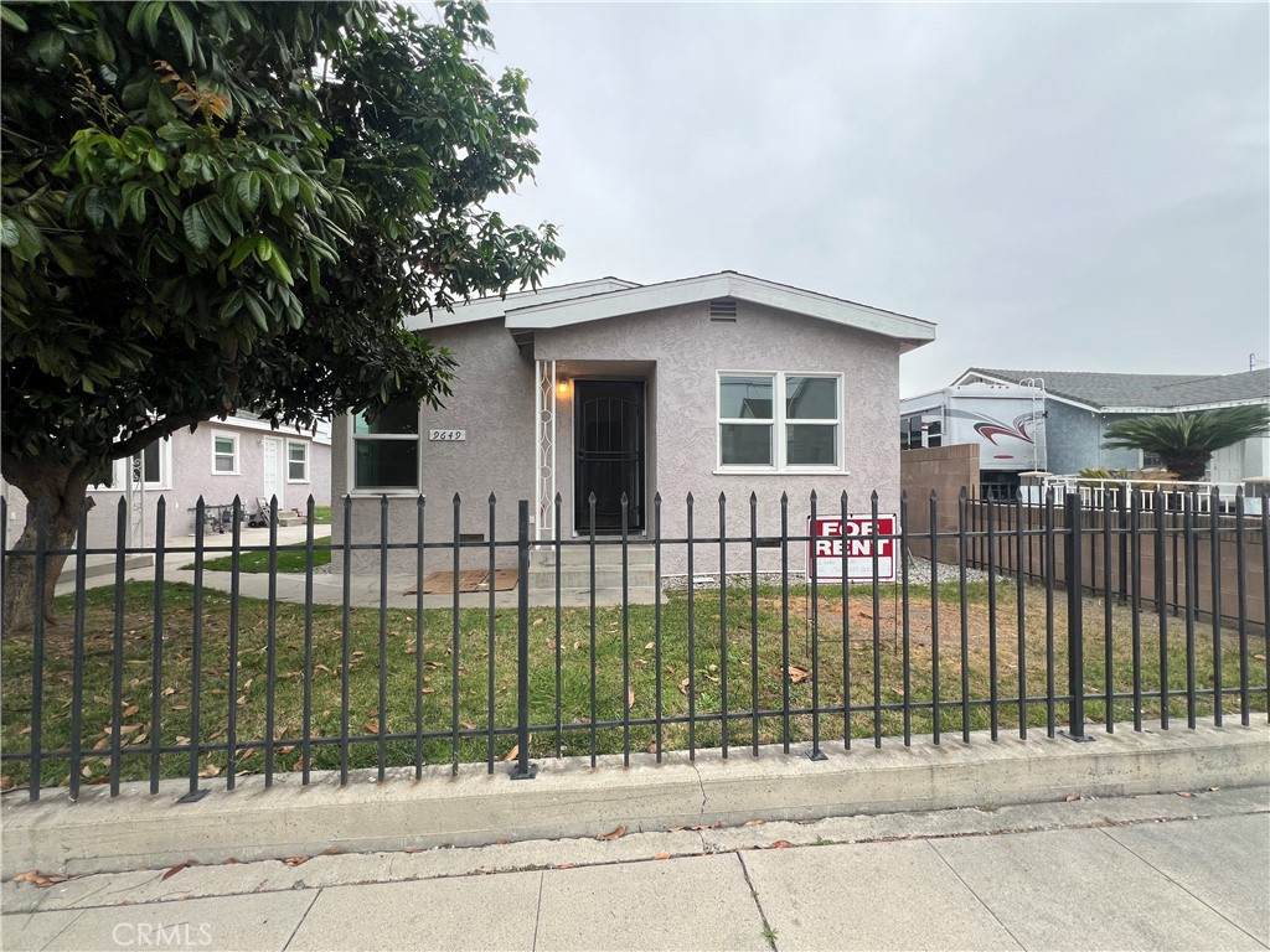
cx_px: 635
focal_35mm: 13
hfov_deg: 106.2
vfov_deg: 89.9
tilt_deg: -0.2
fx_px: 477
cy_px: 476
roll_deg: -0.7
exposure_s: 1/99
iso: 32
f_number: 1.8
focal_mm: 1.57
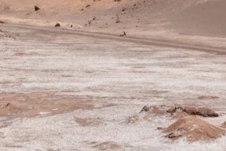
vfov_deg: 6.5
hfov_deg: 9.7
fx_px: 1325
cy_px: -26
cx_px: 10
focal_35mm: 211
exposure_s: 1/3200
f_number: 10
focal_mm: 72
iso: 640
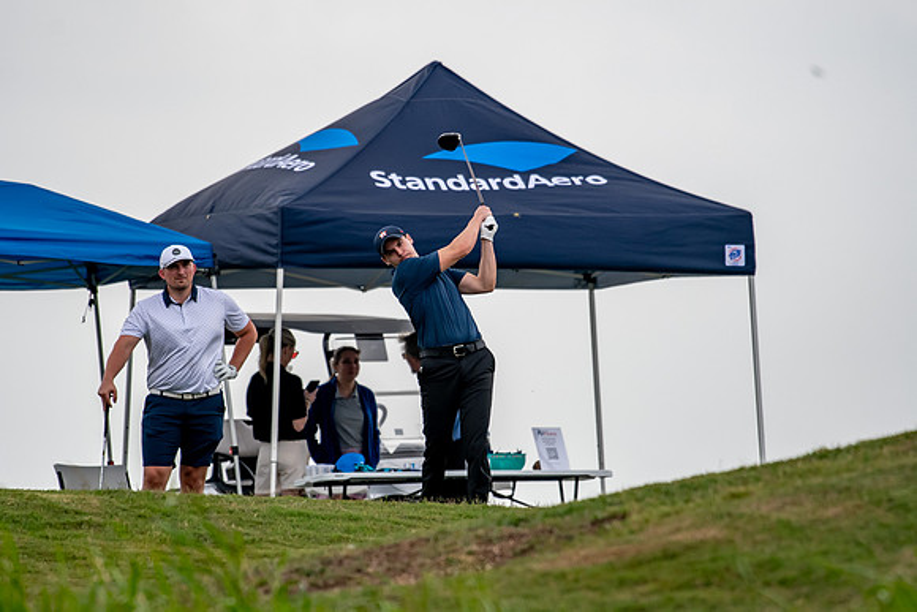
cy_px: 306
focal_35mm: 585
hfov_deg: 3.5
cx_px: 458
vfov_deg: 2.4
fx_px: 14904
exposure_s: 1/2000
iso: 400
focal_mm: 390
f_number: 5.6
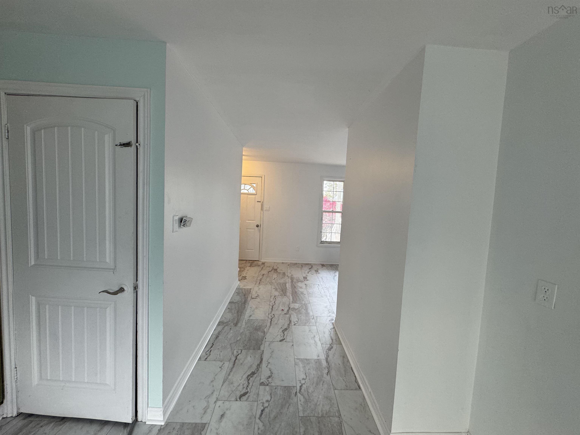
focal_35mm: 14
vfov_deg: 85.7
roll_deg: -1.9
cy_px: 218
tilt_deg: -3.9
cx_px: 290
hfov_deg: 102.1
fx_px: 235
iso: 200
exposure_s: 1/60
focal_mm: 2.22
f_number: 2.2
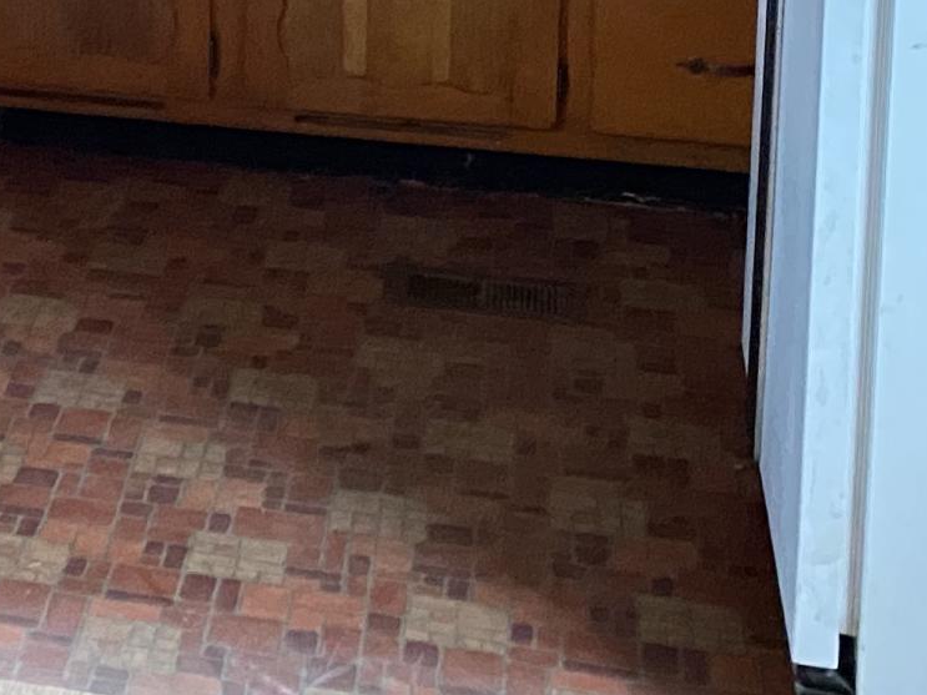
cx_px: -616
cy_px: -336
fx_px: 2811
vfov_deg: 13.3
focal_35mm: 105
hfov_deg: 16.4
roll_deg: +1.8
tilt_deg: -9.6
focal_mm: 4.25
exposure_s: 1/58
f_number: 1.8
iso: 500
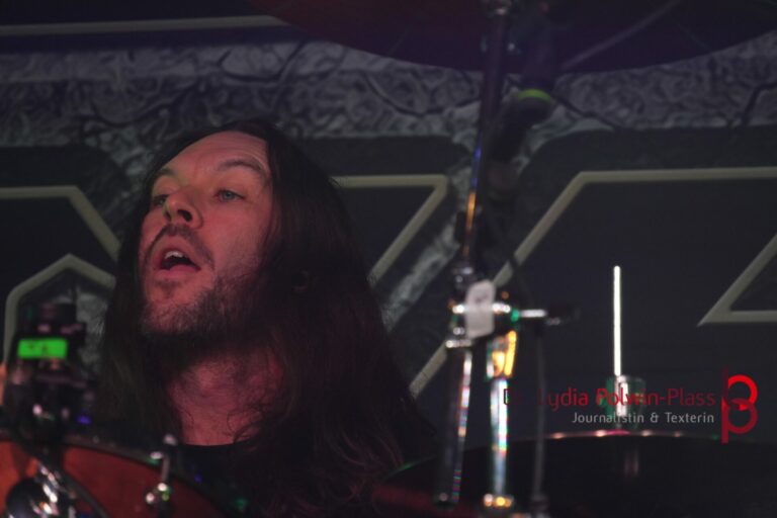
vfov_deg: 6.1
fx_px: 4856
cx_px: 388
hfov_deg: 9.1
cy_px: 259
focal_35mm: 225
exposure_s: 1/250
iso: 2000
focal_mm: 150
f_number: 5.6
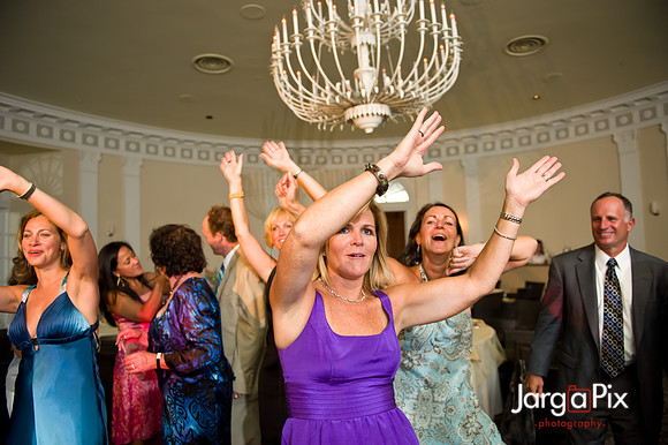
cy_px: 222
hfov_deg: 73.8
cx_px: 334
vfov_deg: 53.1
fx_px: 445
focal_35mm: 24
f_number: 3.2
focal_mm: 24
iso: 1600
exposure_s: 1/125
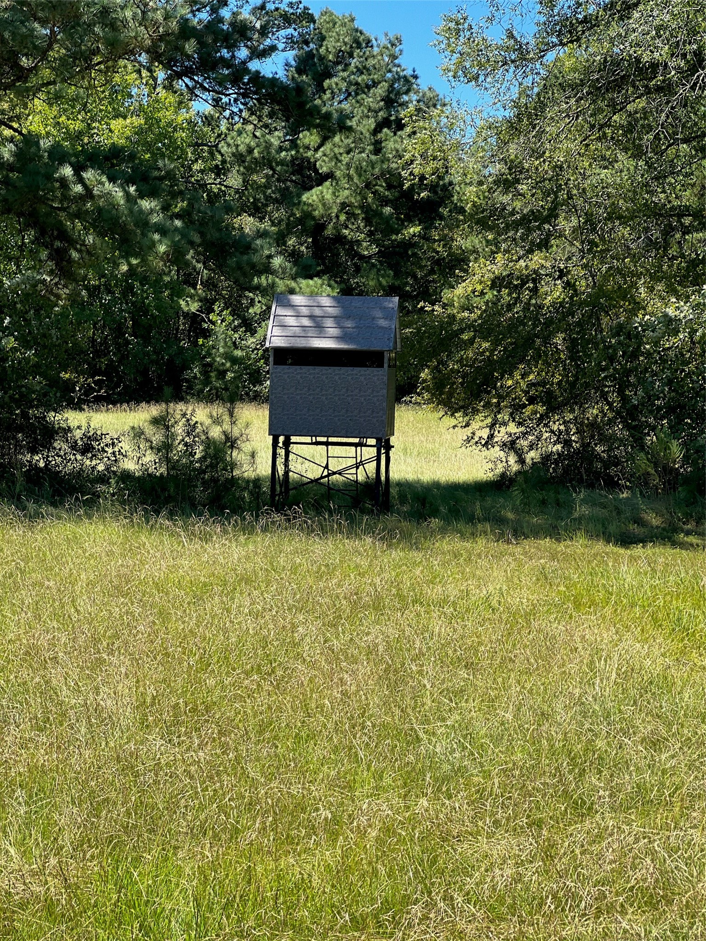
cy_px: 470
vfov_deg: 25.3
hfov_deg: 19.1
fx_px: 2094
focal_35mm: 77
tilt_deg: -2.0
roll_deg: -2.6
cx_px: 353
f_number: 2.8
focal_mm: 9
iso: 25
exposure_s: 1/246
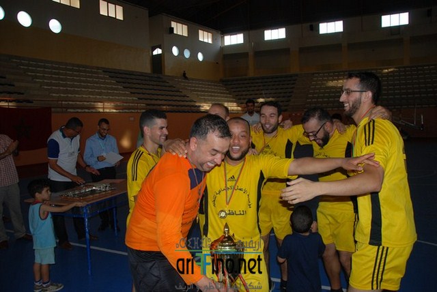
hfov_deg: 67.3
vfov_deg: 48.0
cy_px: 146
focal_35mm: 27
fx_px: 328
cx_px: 218
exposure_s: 1/60
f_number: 3.5
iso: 200
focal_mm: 18
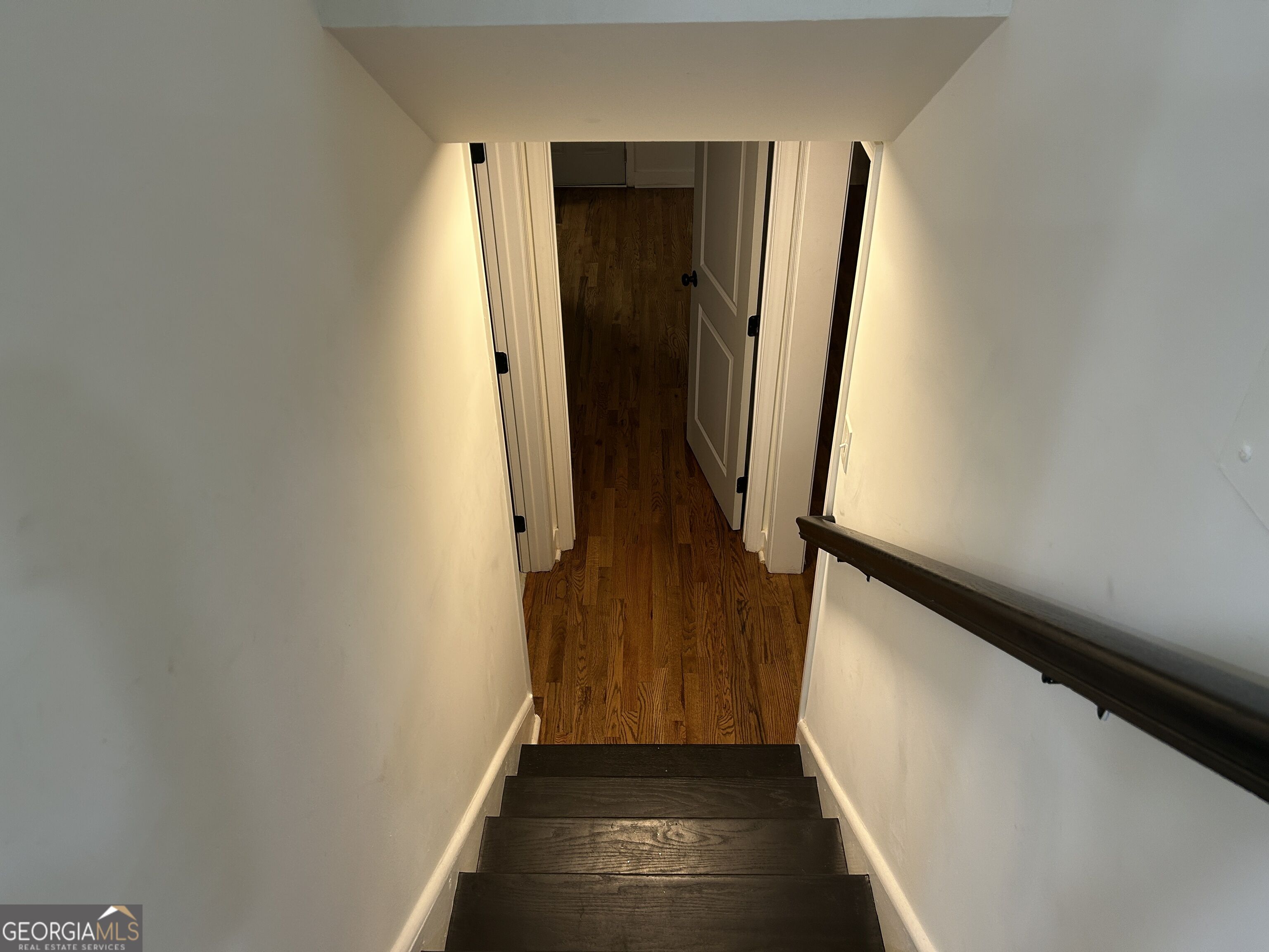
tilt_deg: -35.6
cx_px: 634
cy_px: 476
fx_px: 953
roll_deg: +1.5
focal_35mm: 26
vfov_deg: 53.1
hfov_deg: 67.3
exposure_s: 1/60
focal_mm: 5.7
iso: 80
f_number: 1.5
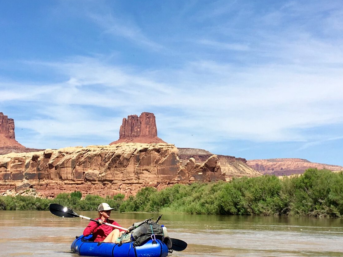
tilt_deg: +10.4
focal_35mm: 67
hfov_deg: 29.0
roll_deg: -0.2
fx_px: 664
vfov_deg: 21.9
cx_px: 156
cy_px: 117
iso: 25
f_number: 2.2
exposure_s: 1/2331
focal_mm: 4.15
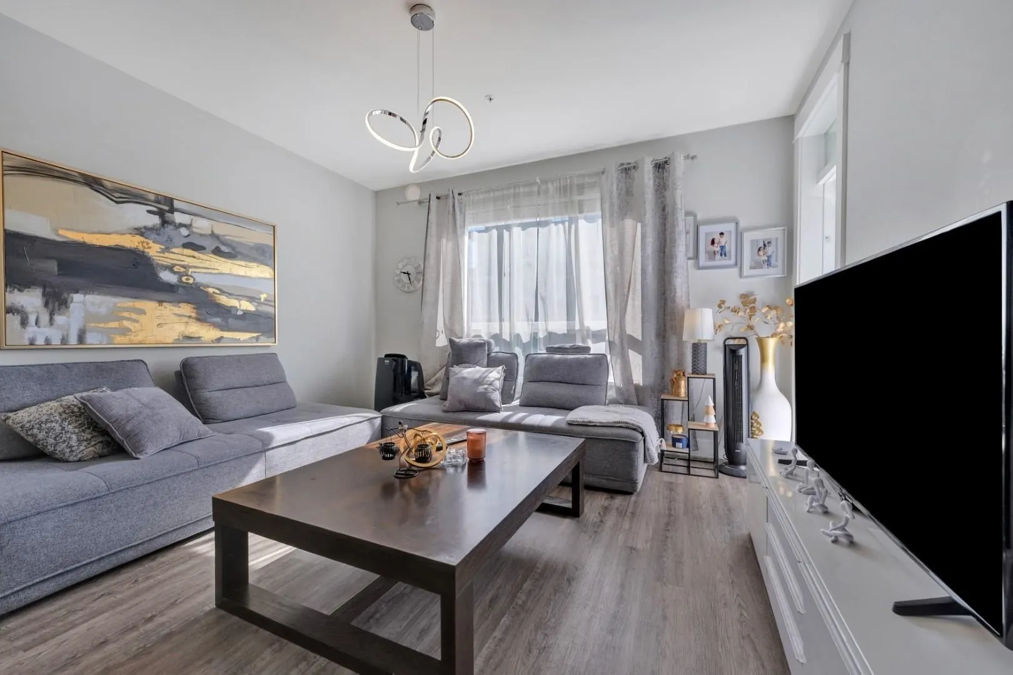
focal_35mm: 14
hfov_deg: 104.3
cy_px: 338
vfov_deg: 81.2
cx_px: 506
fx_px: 394
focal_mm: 14
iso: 400
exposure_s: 1/125
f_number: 8
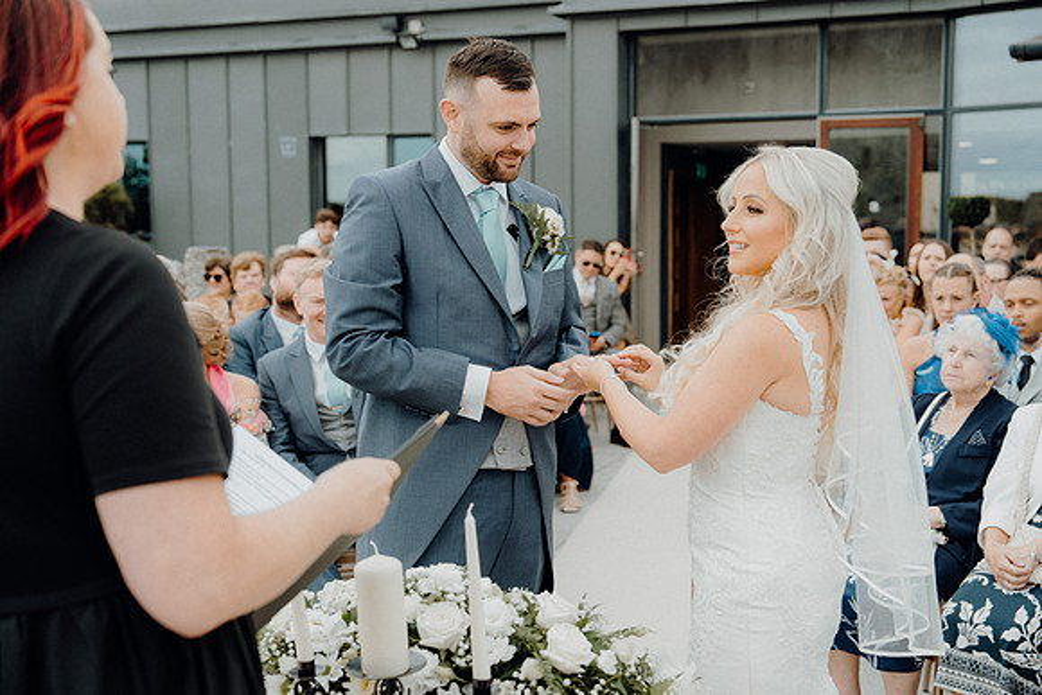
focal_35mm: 46
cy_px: 348
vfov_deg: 29.3
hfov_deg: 42.7
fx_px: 1332
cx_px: 521
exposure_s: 1/400
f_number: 3.5
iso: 125
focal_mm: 46
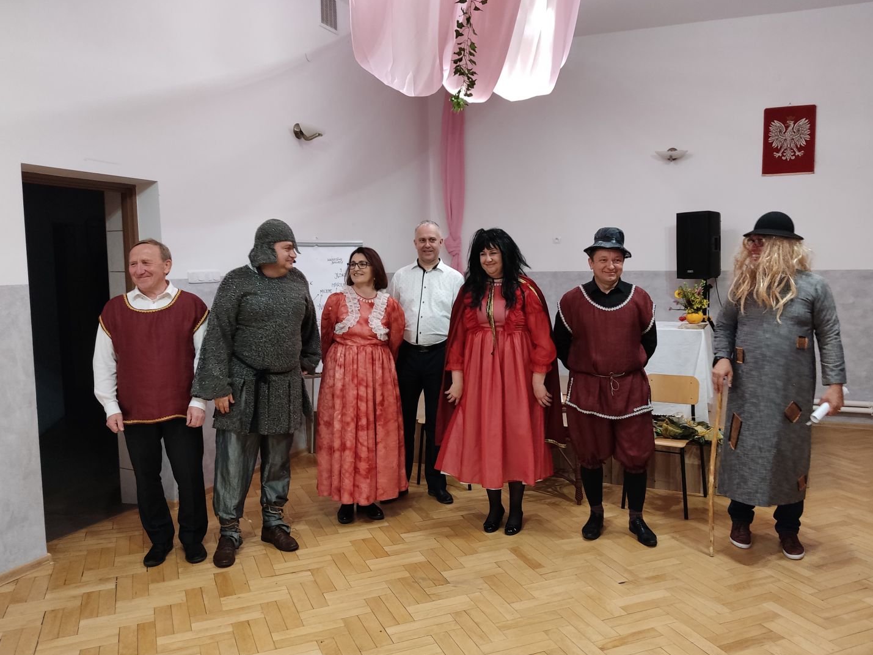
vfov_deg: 49.7
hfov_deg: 63.4
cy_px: 336
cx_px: 469
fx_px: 706
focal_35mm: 28
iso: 615
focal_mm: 4.71
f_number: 1.79
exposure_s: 1/33
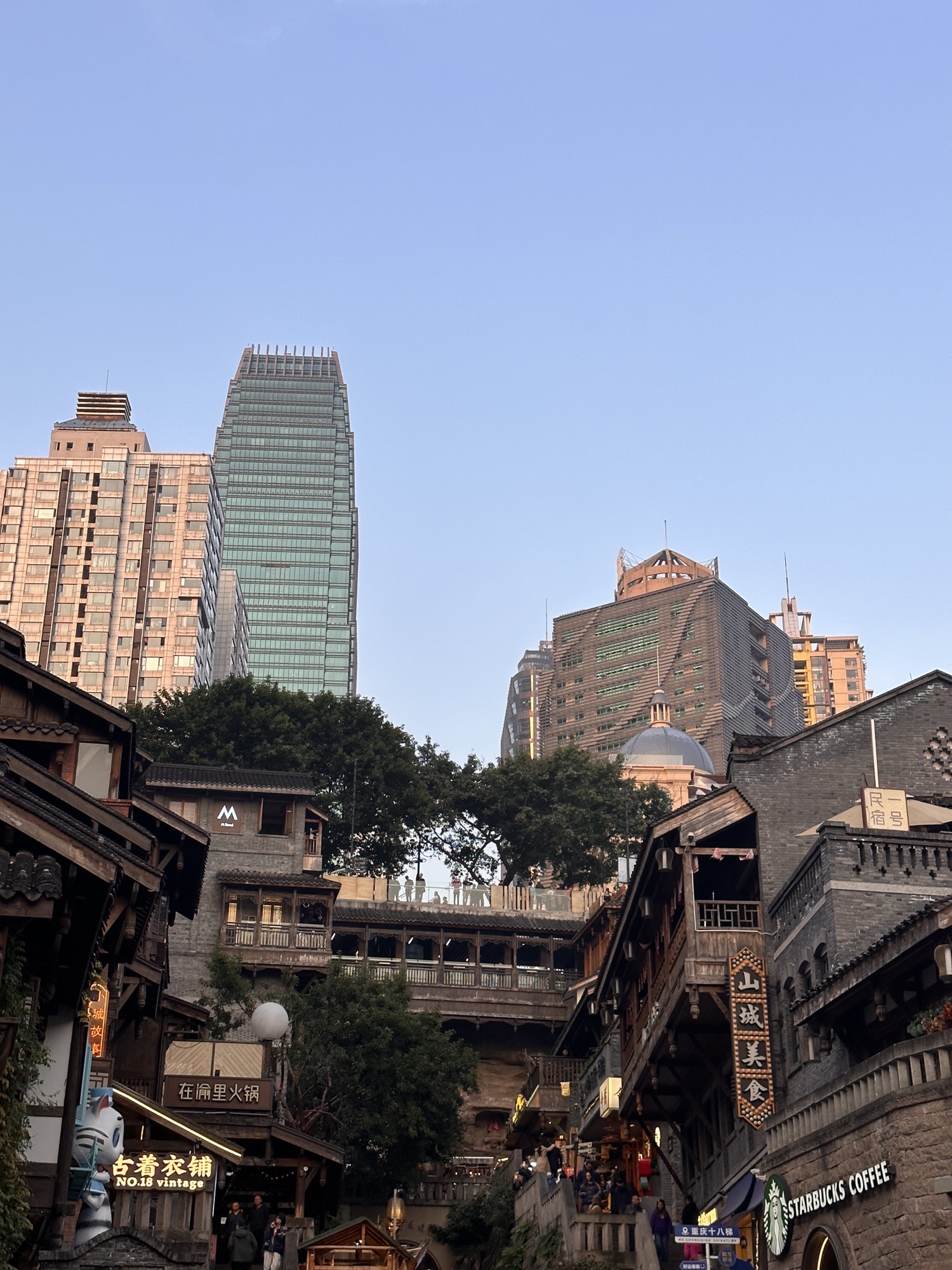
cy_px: 635
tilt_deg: +23.0
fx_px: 1760
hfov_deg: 30.3
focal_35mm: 48
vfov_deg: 39.7
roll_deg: -0.1
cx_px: 476
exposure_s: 1/668
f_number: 1.78
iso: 64
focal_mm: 6.86
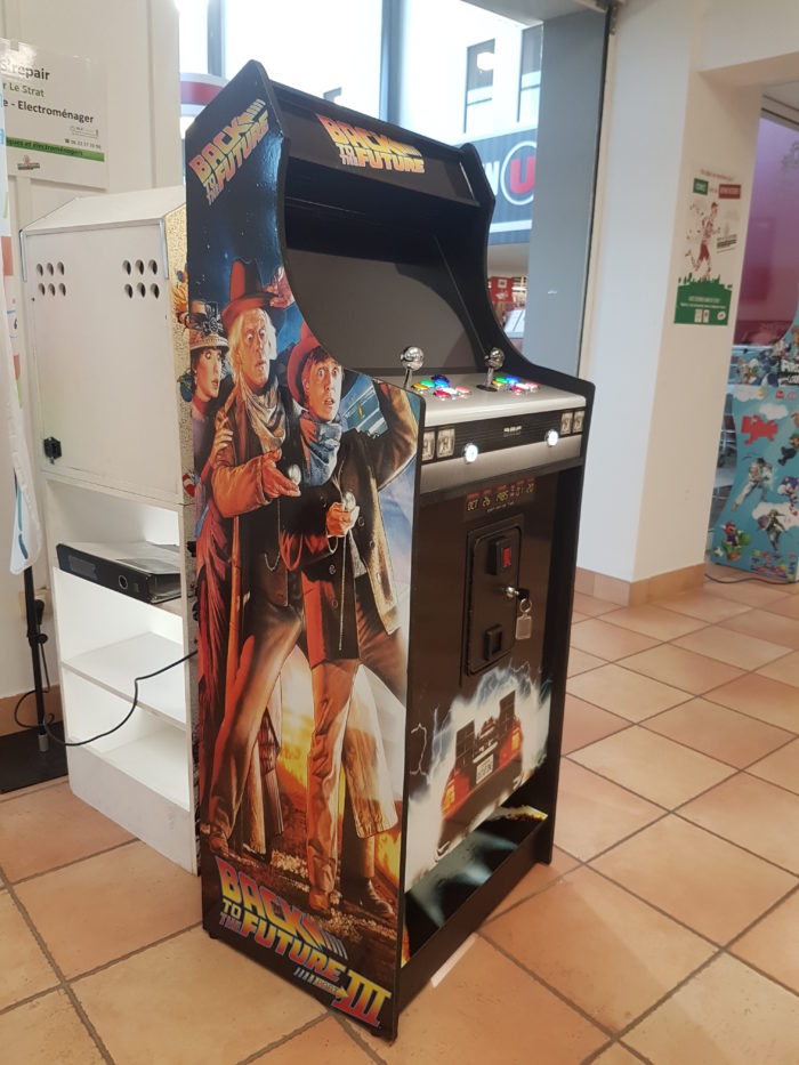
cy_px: 532
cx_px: 400
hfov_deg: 53.1
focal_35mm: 26
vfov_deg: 67.3
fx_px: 800
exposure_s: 1/50
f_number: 1.7
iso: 80
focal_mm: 4.2
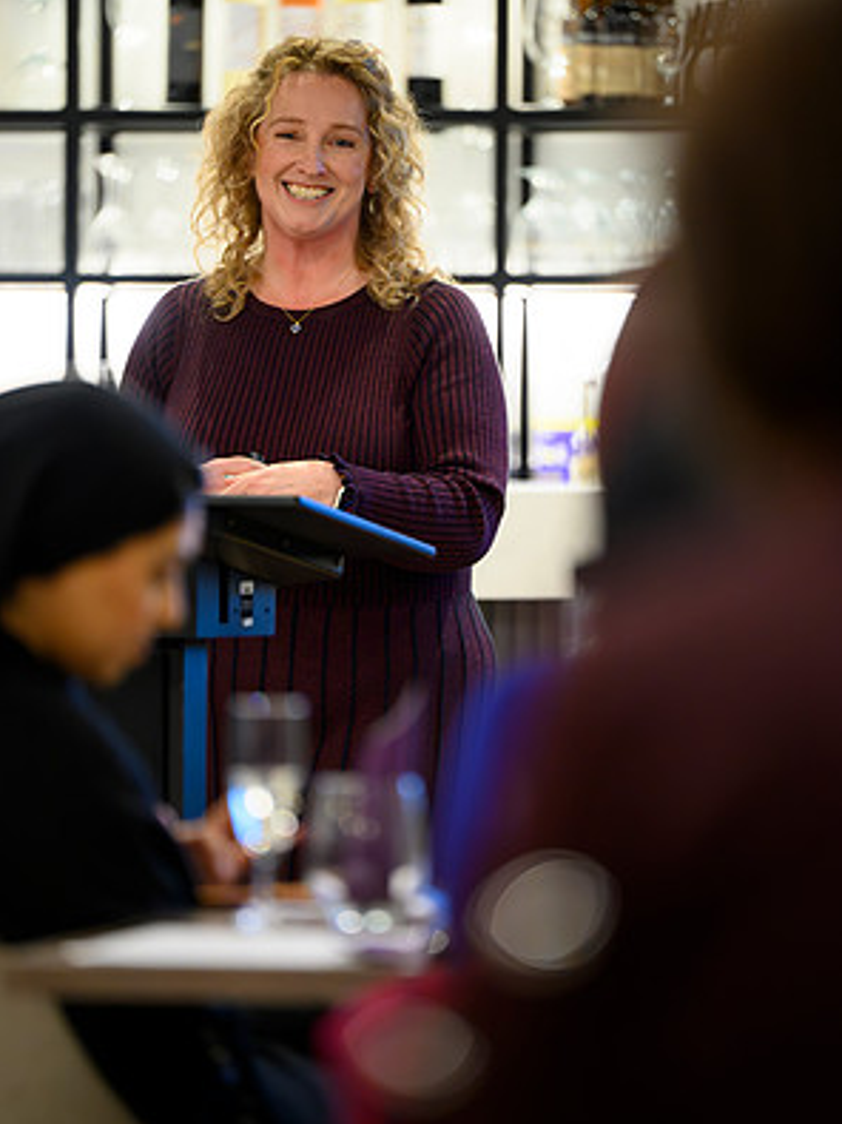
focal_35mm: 219
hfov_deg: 6.8
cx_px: 422
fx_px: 7106
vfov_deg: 9.0
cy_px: 569
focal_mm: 200
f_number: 2.8
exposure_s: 1/200
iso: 2500
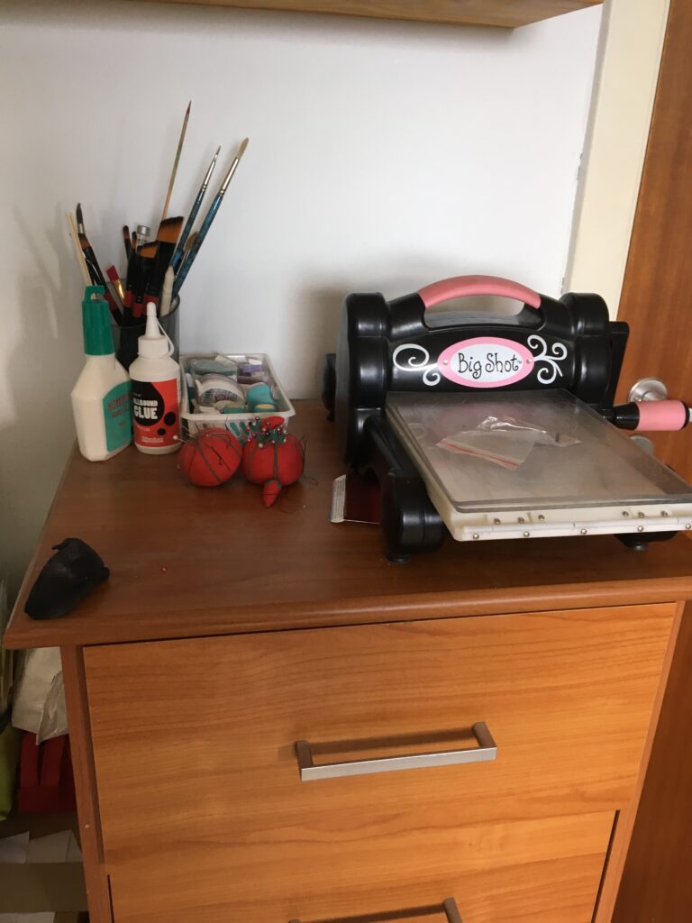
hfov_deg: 48.2
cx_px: 346
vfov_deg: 61.7
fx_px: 773
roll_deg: -1.4
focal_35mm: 29
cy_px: 462
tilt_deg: -23.9
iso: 64
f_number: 2.2
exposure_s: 1/33
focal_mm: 4.15
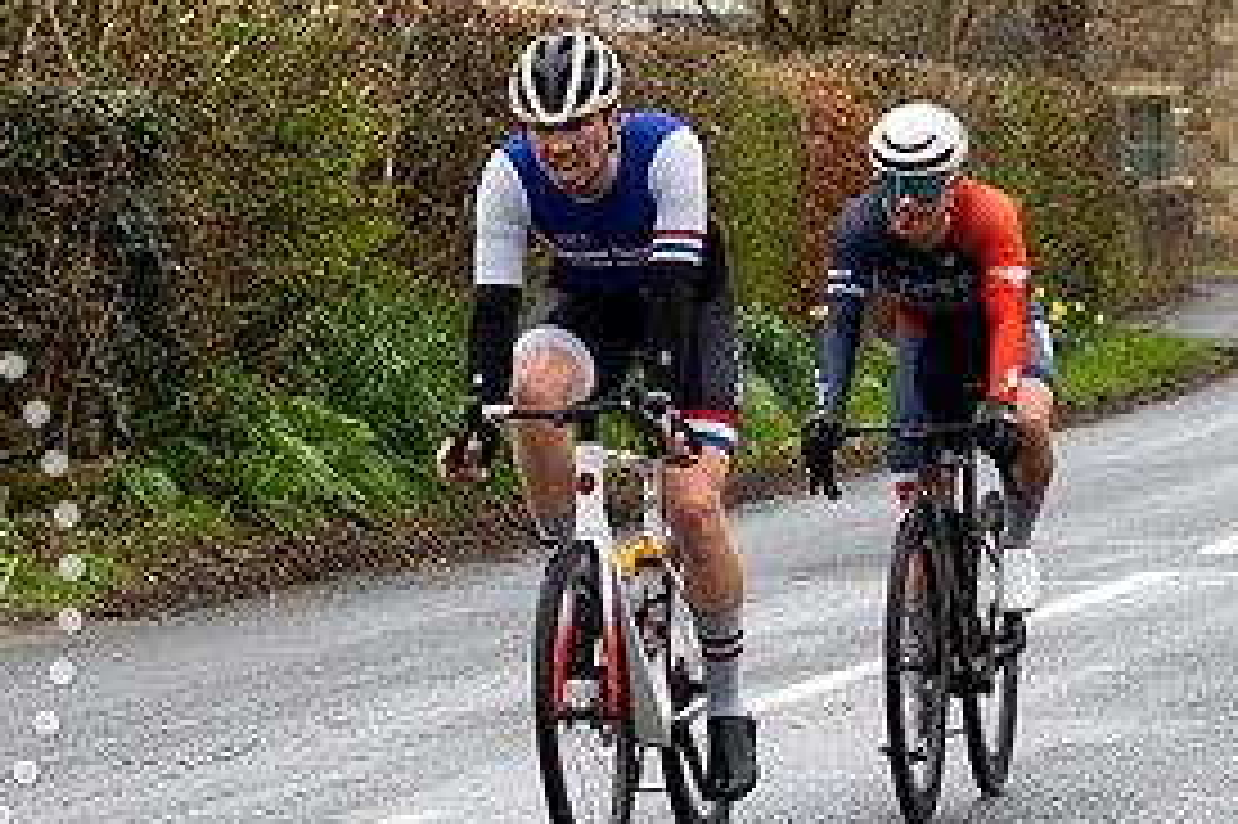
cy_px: 228
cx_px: 594
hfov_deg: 7.6
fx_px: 9313
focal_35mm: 271
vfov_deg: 5.1
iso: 400
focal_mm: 70
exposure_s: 1/1000
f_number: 4
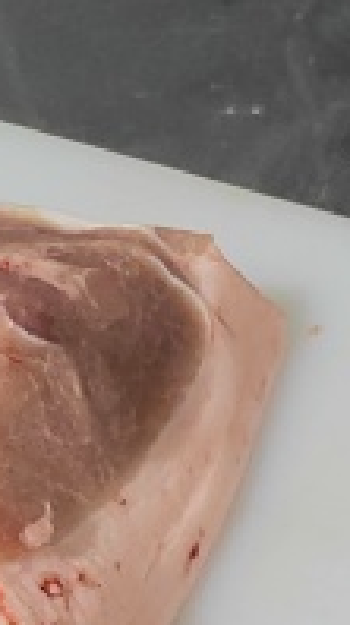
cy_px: 1454
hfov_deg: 8.1
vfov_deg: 12.7
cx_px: 918
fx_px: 2233
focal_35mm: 135
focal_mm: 5.52
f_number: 1.9
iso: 2144
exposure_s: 1/100
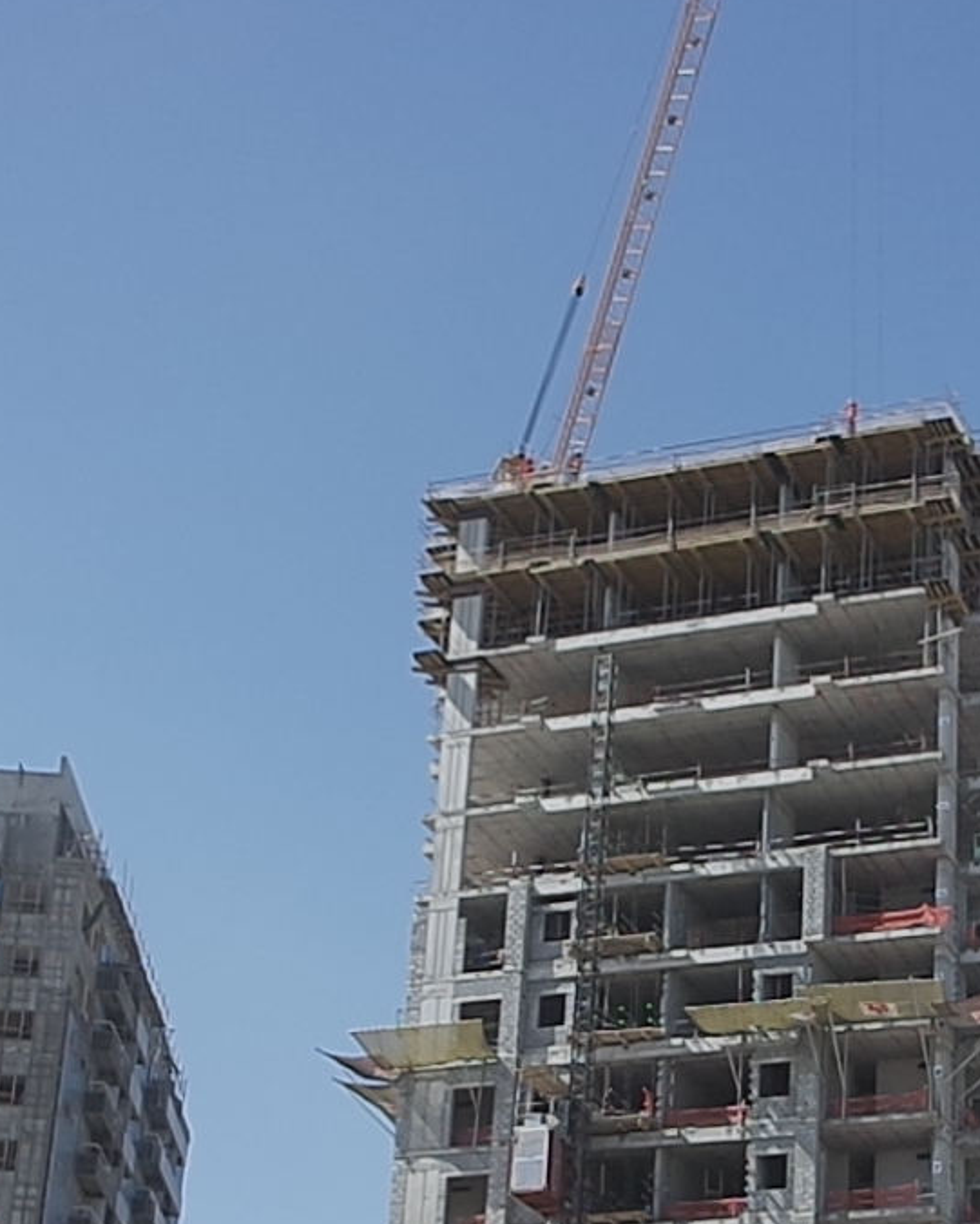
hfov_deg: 21.1
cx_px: 714
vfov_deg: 25.9
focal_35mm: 72
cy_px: 1003
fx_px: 2610
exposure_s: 1/1600
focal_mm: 20
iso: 200
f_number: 5
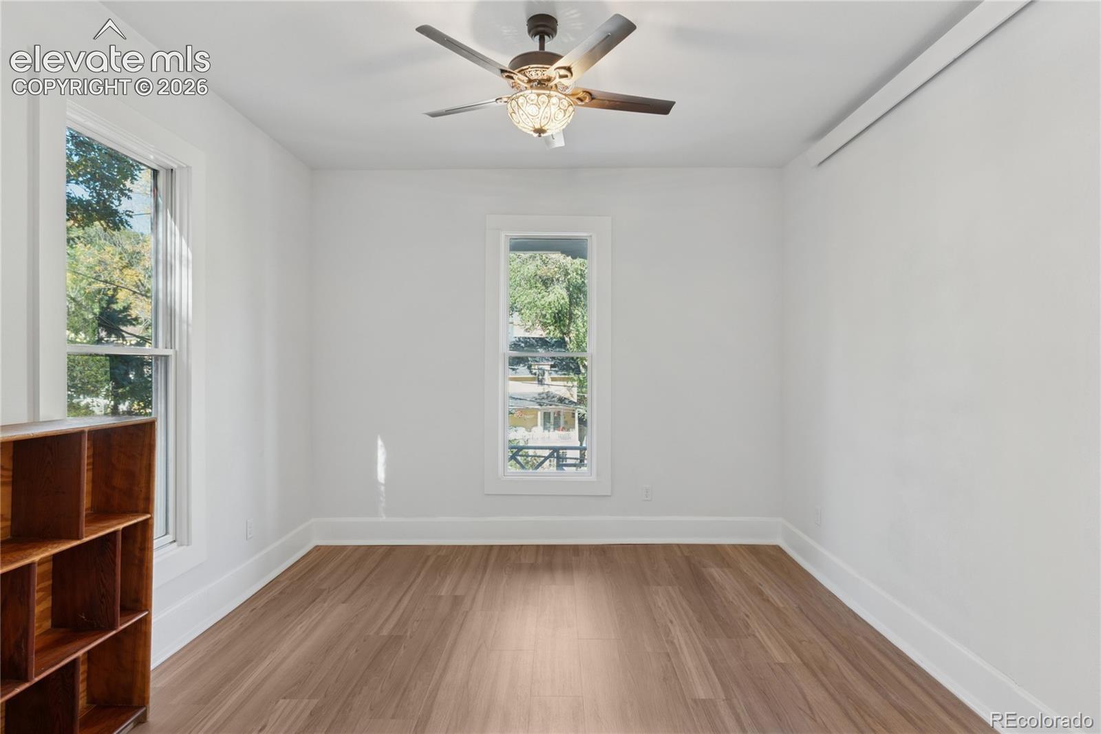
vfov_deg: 64.5
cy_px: 367
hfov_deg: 86.9
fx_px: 581
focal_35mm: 19
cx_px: 550
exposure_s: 1/8
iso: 400
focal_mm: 19
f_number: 8
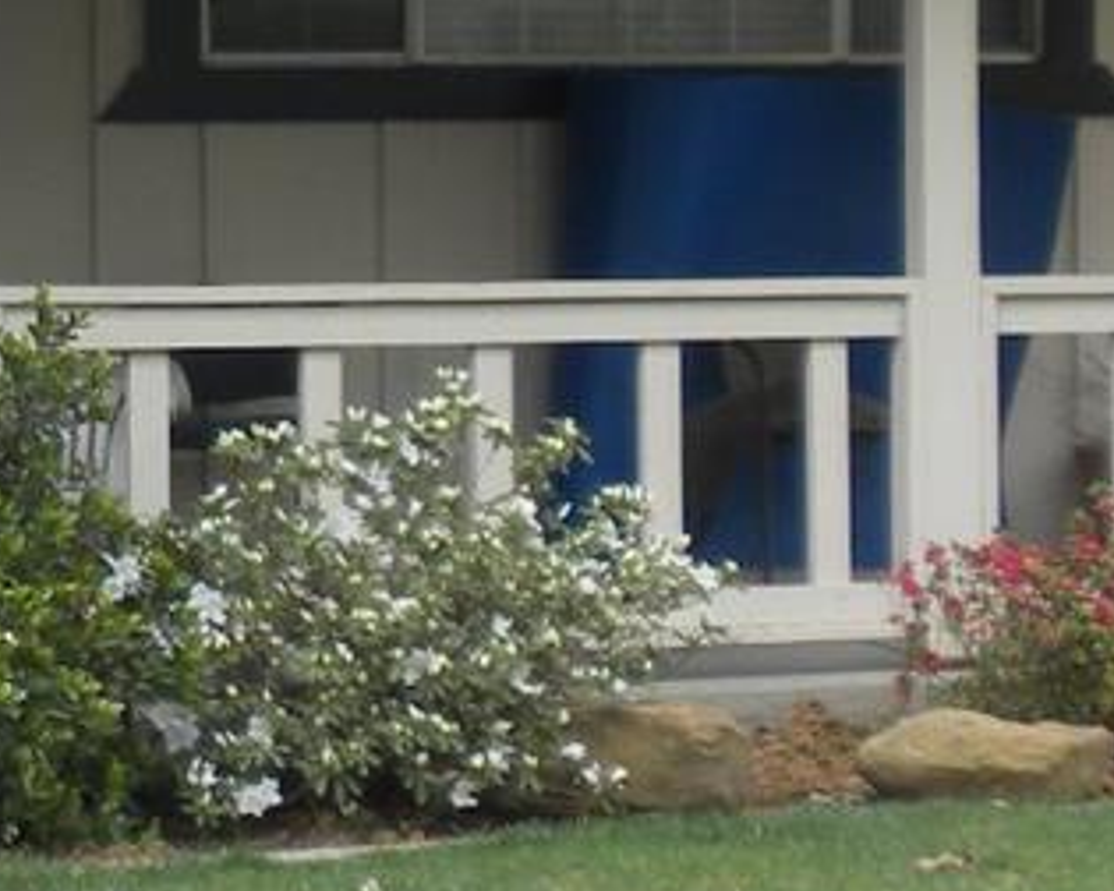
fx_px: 5671
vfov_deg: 9.0
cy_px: 202
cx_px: -403
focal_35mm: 172
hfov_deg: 10.9
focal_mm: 6.6
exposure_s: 1/142
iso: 64
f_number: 3.5
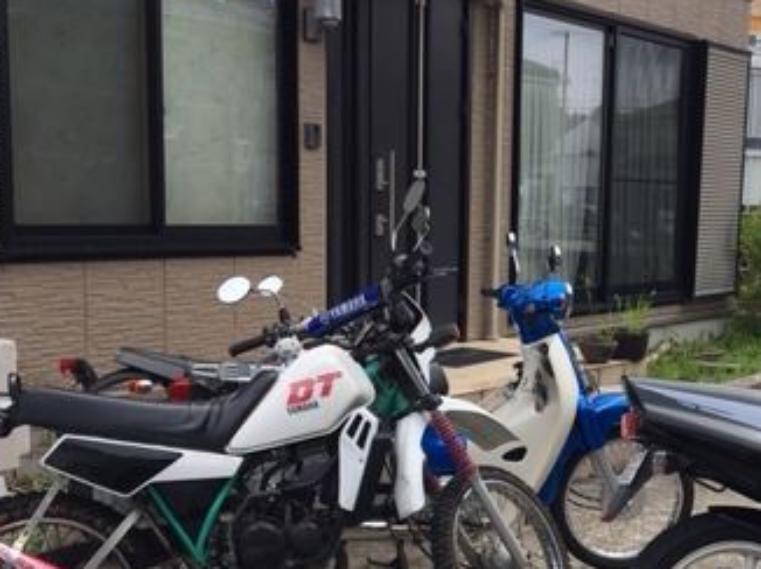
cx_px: 602
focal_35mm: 57
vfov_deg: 25.5
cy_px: 387
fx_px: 1252
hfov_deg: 32.9
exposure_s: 1/1326
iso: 25
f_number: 2.2
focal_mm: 4.15
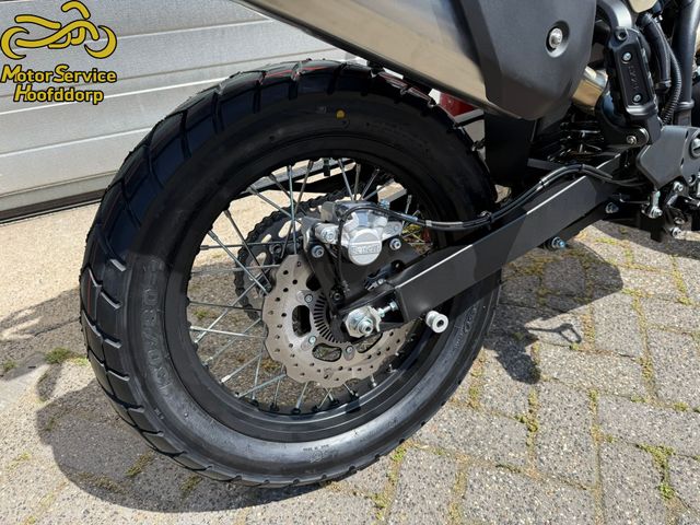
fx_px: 485
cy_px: 262
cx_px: 350
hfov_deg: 71.6
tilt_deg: -36.0
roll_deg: +0.9
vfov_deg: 56.8
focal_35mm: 24
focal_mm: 6.76
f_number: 1.78
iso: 80
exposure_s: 1/1901
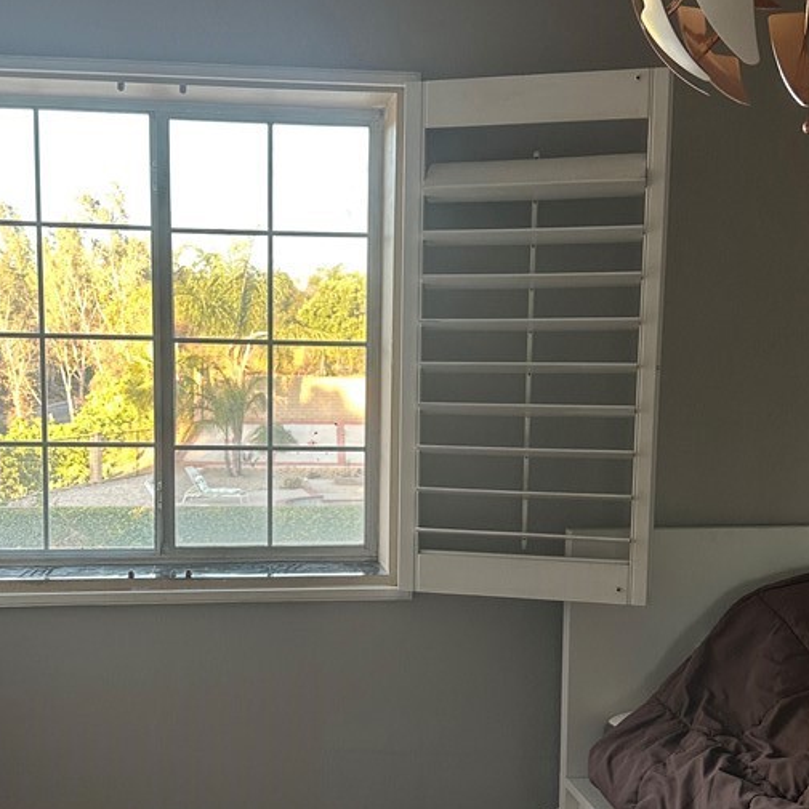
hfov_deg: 39.1
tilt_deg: -6.4
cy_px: 493
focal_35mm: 43
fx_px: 1137
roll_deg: -1.1
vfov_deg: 39.0
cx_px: 359
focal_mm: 6.86
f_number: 1.78
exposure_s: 1/120
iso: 200
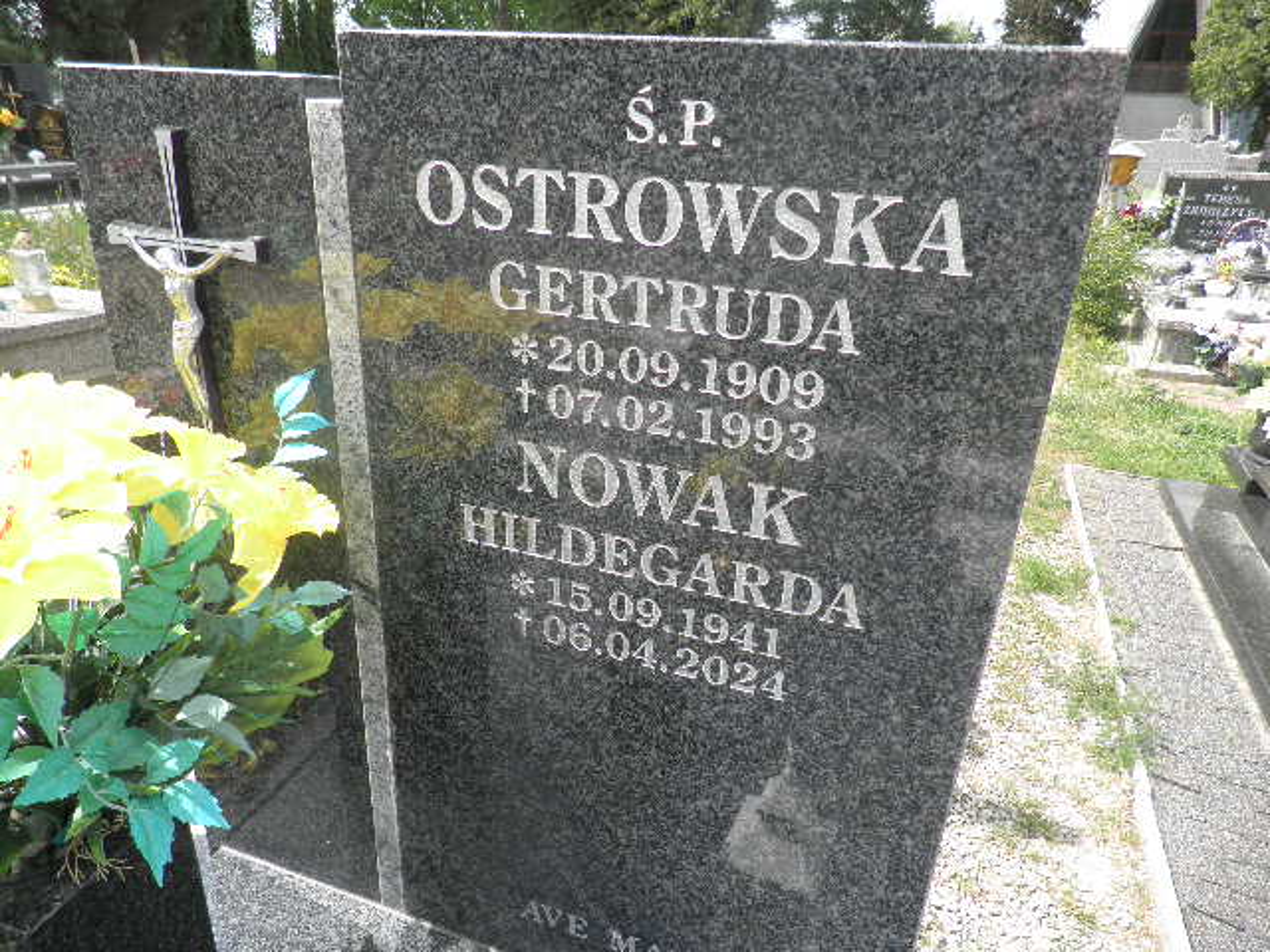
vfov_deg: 56.8
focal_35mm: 24
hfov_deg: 71.6
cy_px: 476
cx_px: 635
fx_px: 881
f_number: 3.3
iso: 64
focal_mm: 4.3
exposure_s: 1/320
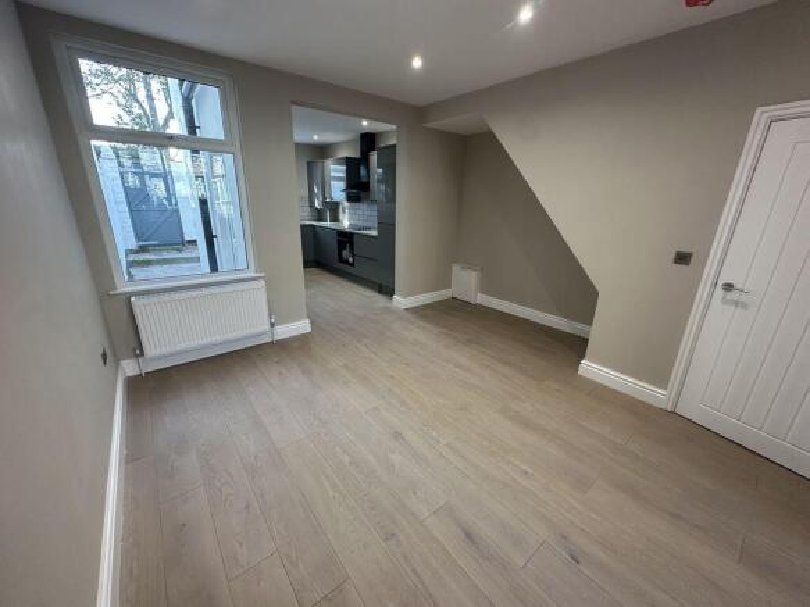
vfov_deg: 85.7
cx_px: 405
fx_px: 328
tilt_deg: -18.3
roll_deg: -1.4
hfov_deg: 102.1
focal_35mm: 14
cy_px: 304
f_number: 2.2
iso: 200
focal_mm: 2.22
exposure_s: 1/99
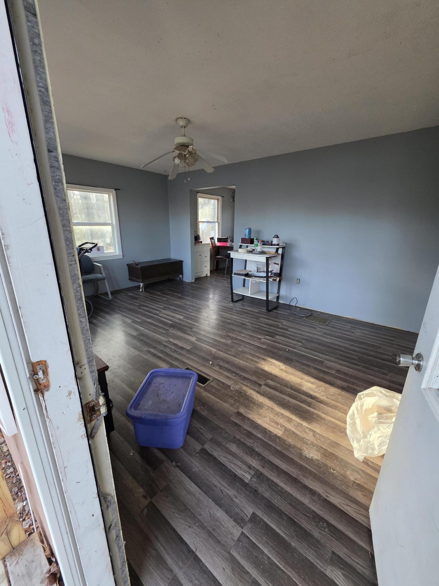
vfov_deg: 106.2
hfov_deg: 89.9
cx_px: 220
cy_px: 293
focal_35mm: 13
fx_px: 220
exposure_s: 1/60
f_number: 1.9
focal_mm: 2.2
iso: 320
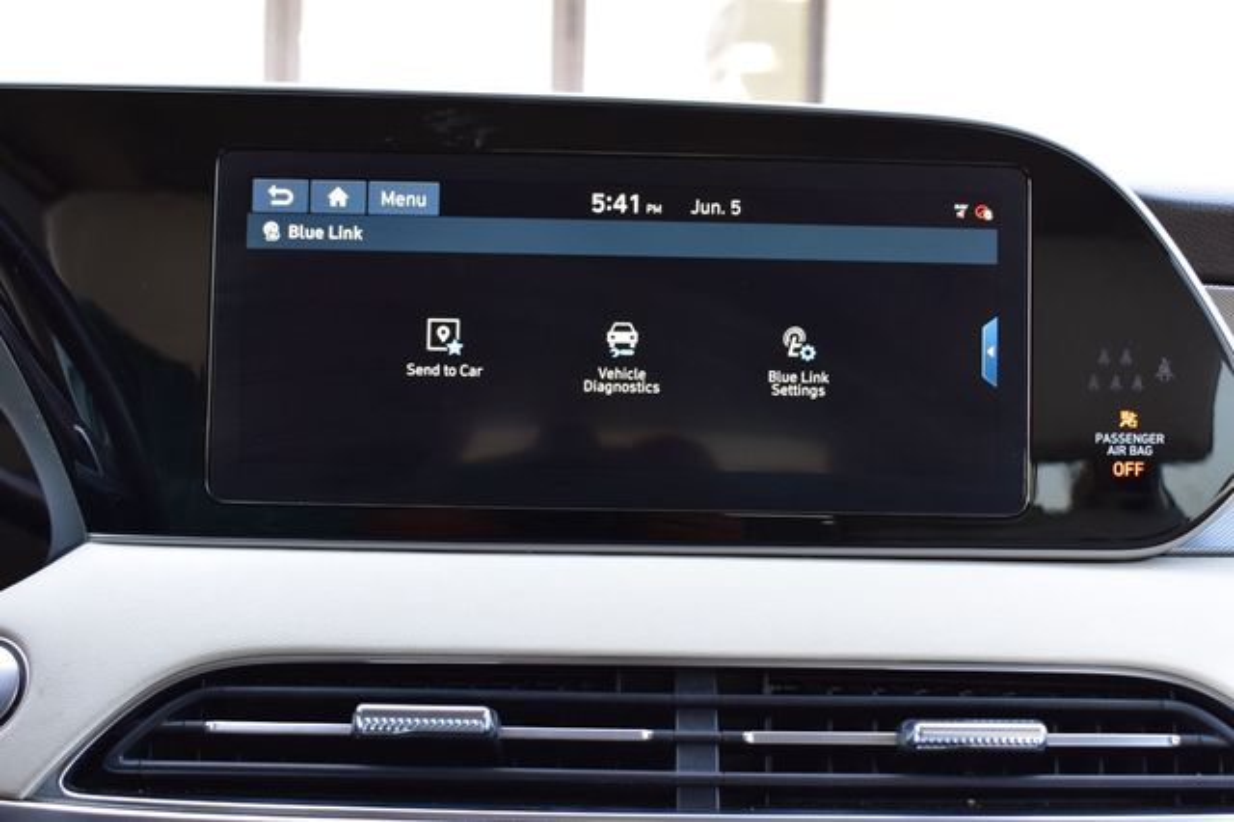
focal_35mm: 48
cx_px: 617
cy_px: 411
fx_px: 1644
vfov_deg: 28.0
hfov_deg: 41.1
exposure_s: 1/20
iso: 400
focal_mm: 32
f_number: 6.3
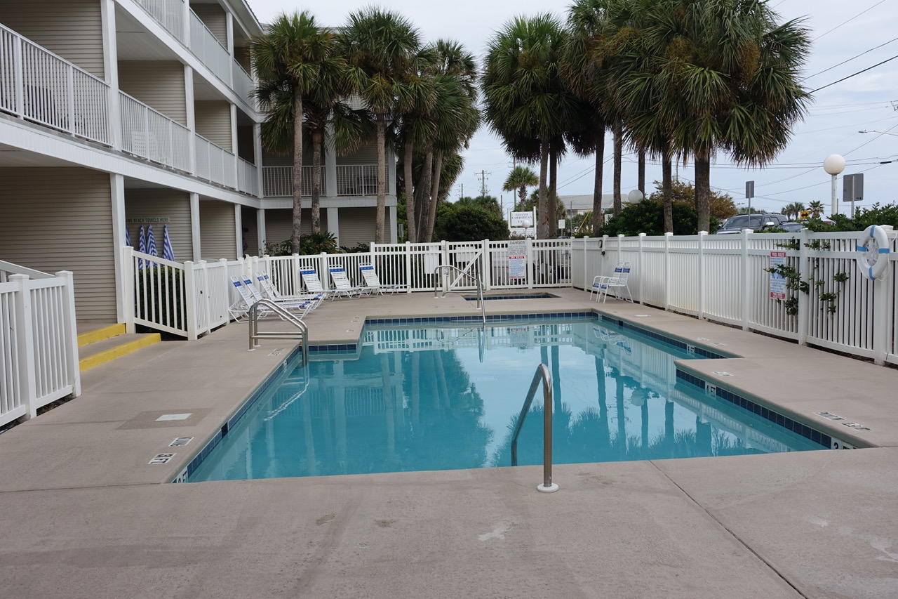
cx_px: 449
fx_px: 848
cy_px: 300
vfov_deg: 38.9
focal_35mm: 34
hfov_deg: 55.8
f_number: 5.6
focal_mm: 12.48
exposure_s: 1/400
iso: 125
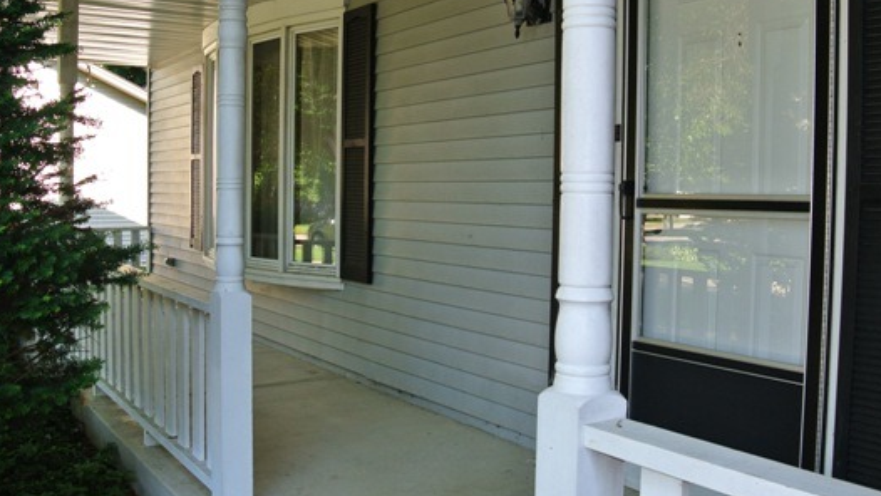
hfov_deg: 54.0
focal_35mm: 37
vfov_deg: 32.0
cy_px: 228
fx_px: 864
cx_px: 446
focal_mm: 11
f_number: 4.5
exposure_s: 1/60
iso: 100
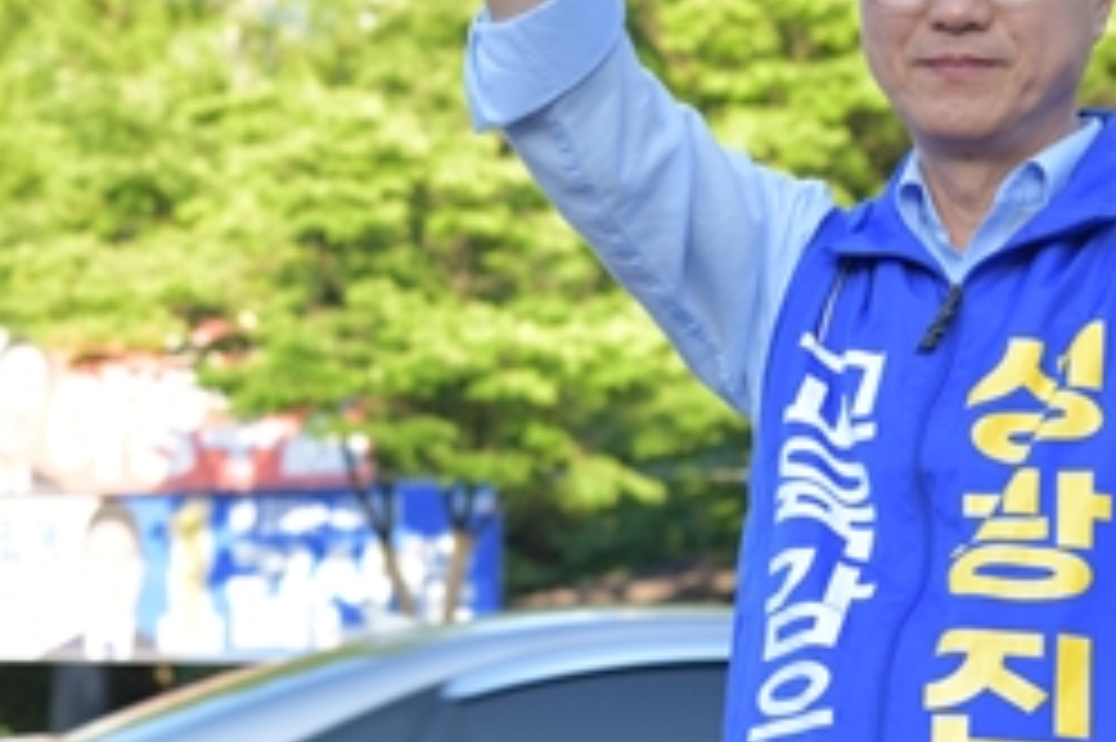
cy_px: 324
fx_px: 4957
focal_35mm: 160
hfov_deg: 12.8
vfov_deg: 8.6
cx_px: 310
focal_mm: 66
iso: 400
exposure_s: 1/250
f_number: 5.6
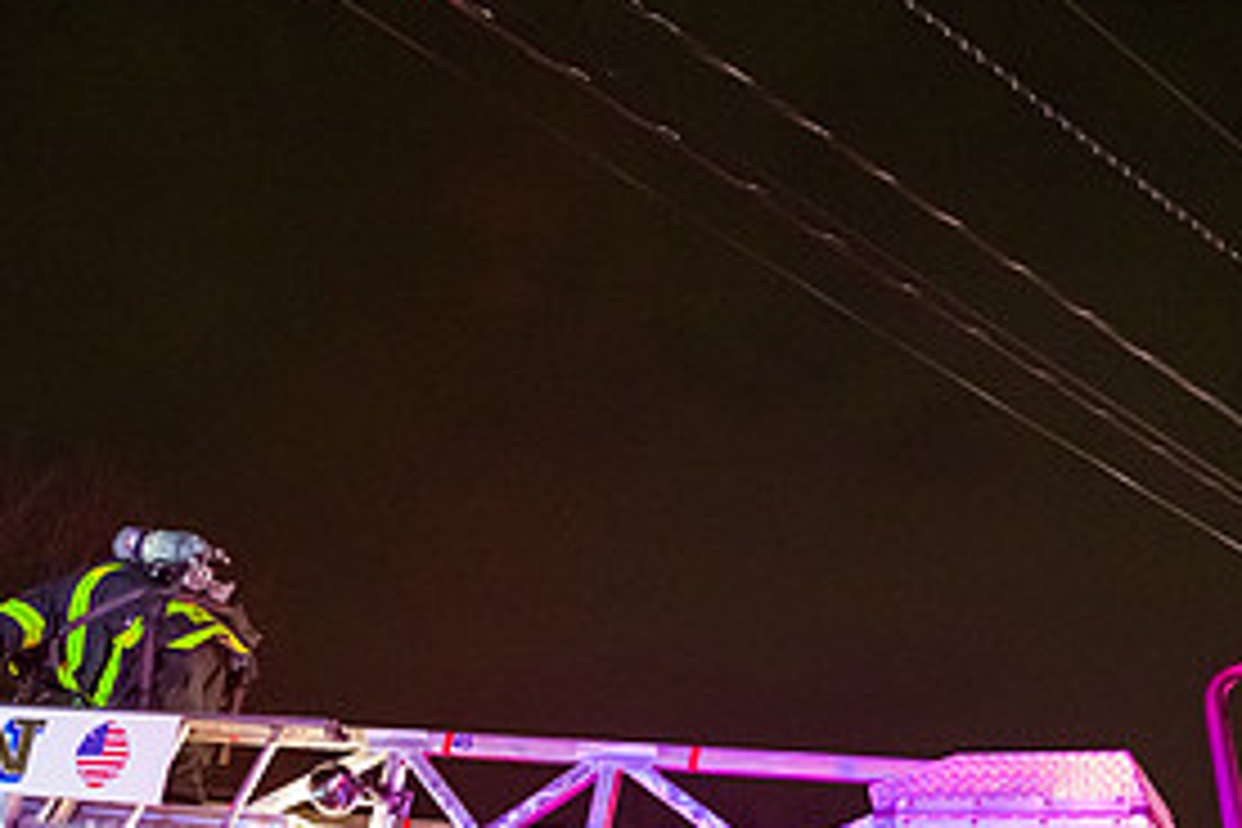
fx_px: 2104
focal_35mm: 61
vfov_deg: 21.6
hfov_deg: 32.7
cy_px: 808
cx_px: 477
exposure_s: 1/125
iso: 3200
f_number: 3.2
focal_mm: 29
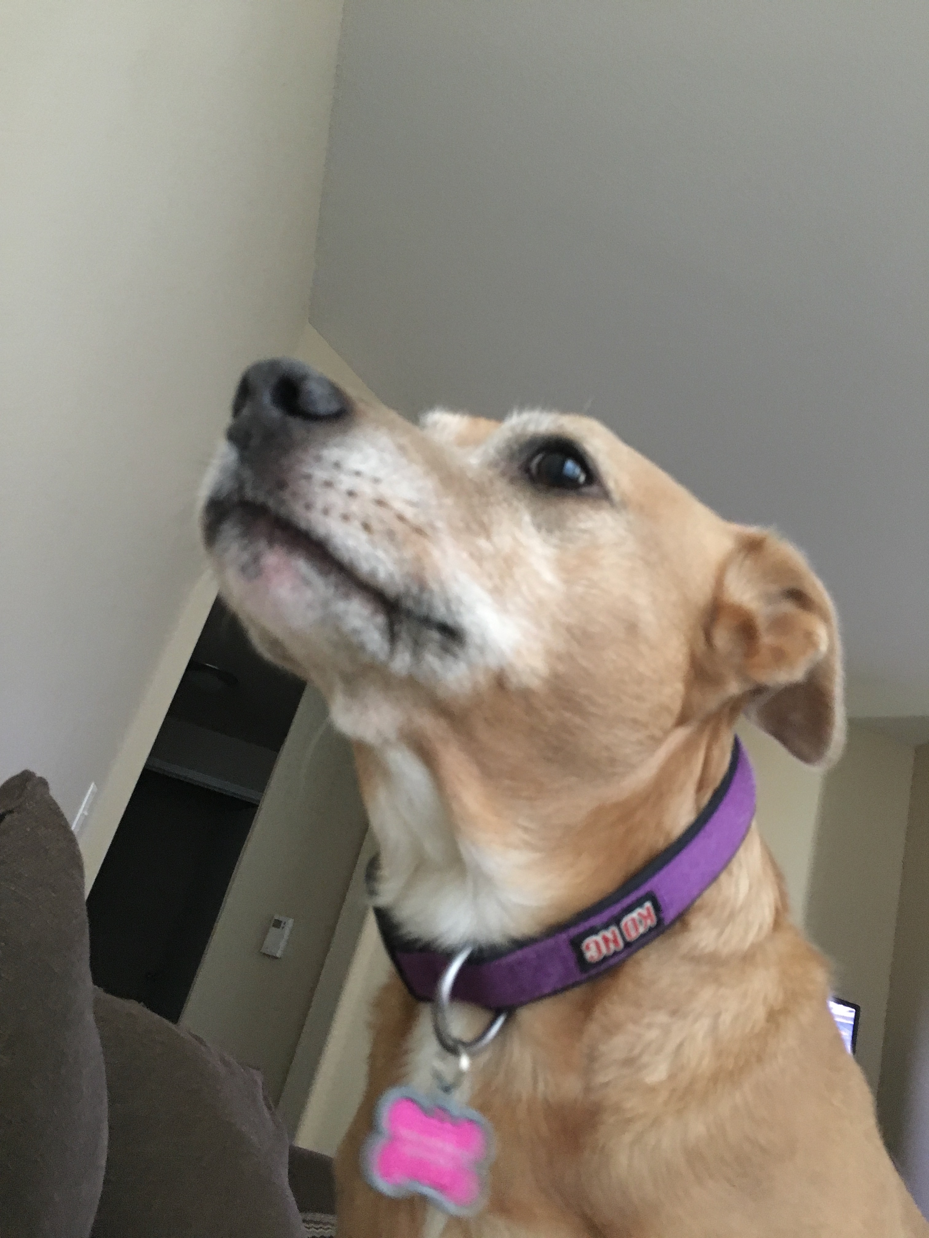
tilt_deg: +23.3
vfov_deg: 61.7
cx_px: 464
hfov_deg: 48.2
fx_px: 1038
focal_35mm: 29
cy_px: 619
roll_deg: -18.0
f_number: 2.2
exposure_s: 1/15
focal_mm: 4.15
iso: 400
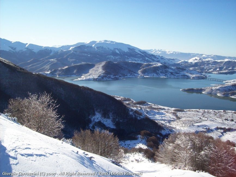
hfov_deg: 51.4
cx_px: 118
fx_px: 245
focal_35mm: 36
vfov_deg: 39.6
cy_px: 88
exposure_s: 1/504
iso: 80
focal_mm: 6
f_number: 4.8
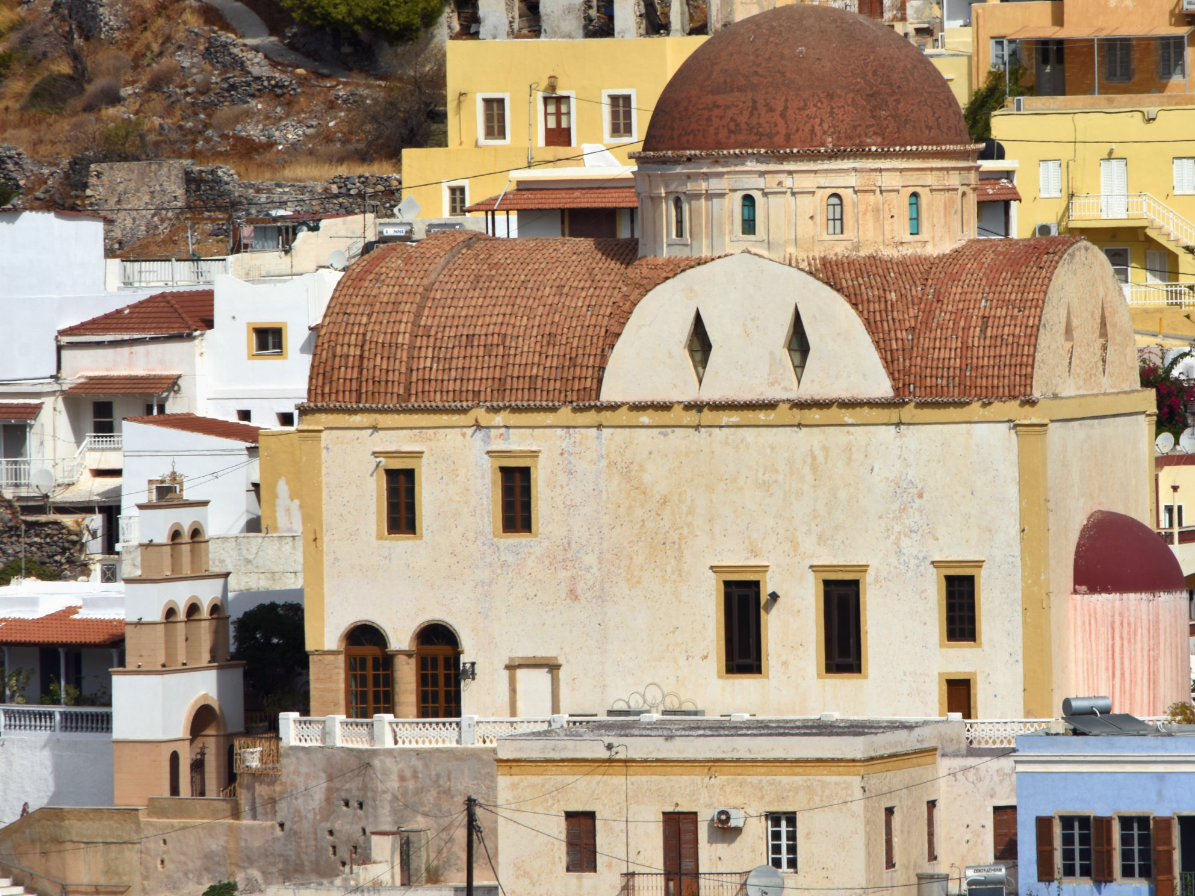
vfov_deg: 3.4
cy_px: 394
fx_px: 15052
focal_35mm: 436
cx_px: 768
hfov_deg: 4.5
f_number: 14
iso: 100
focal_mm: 200
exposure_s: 1/100
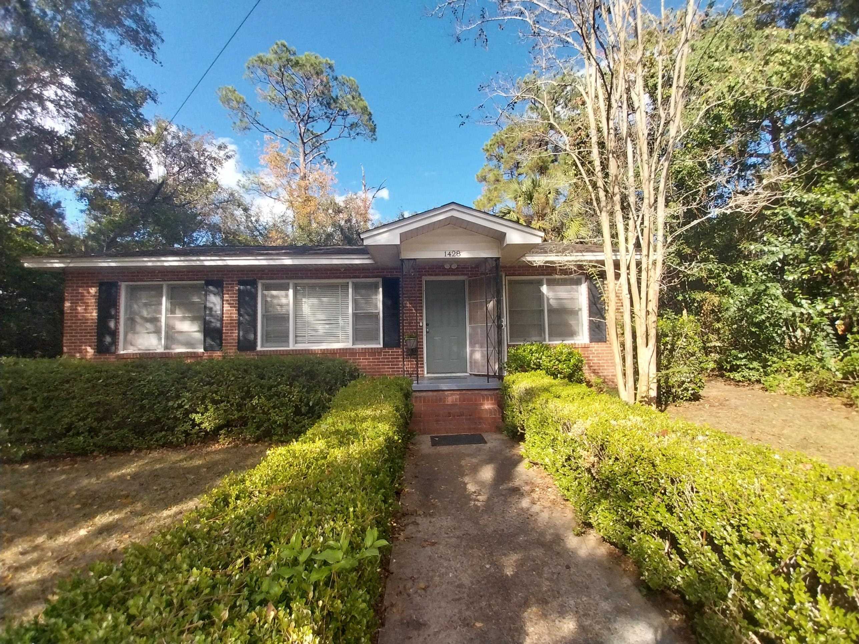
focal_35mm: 13
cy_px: 322
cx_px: 430
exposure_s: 1/504
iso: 64
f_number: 2.2
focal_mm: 1.13
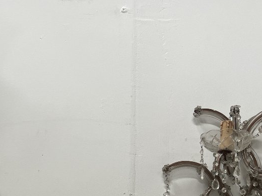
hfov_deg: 31.6
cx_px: 67
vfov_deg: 22.9
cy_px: 218
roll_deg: -0.5
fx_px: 454
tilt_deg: +1.9
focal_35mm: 60
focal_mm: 5.7
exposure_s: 1/121
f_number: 1.5
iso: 100
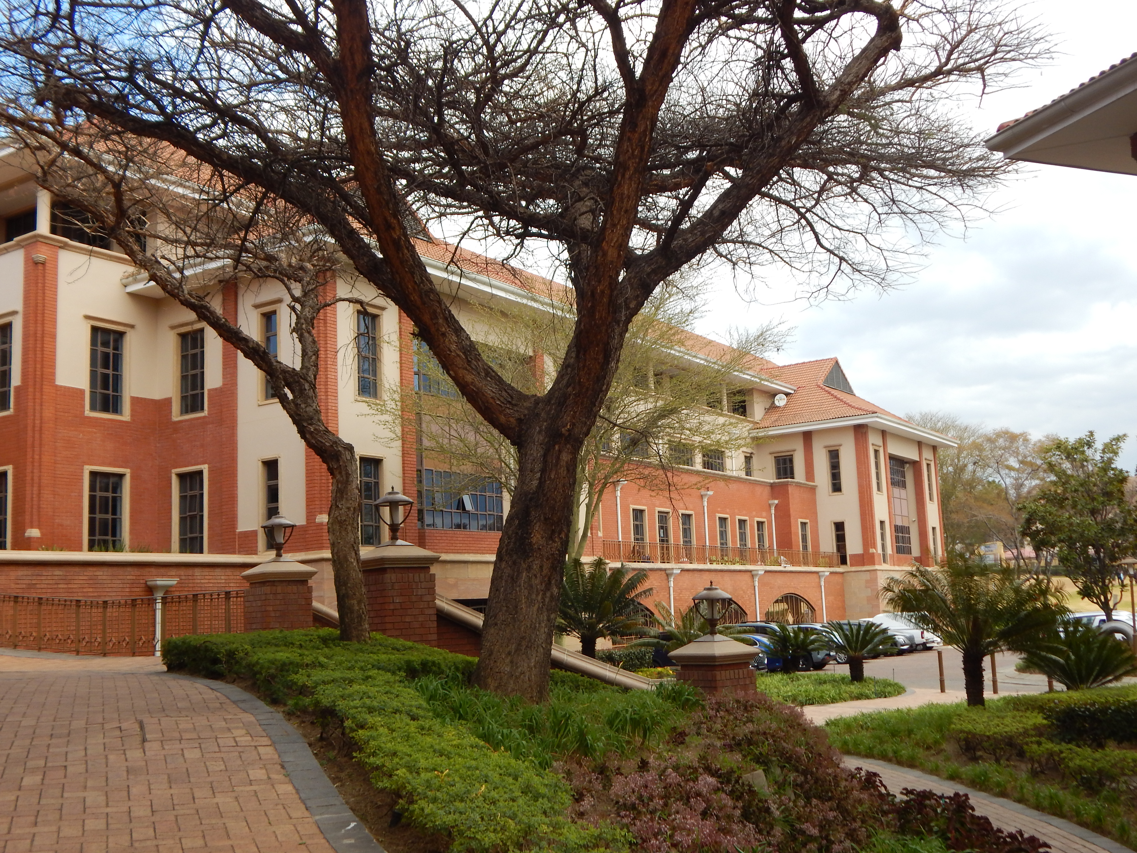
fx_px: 1248
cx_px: 568
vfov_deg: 37.7
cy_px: 426
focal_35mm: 38
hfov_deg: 49.0
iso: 125
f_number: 3.4
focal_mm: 6.8
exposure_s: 1/320
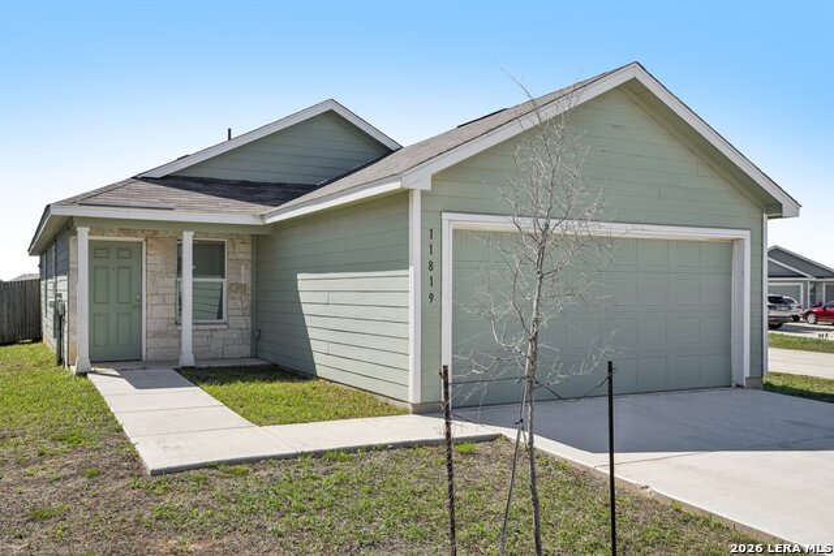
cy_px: 278
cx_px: 417
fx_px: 741
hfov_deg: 58.7
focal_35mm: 32
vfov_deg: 41.1
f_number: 8
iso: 200
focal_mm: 32
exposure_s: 1/500
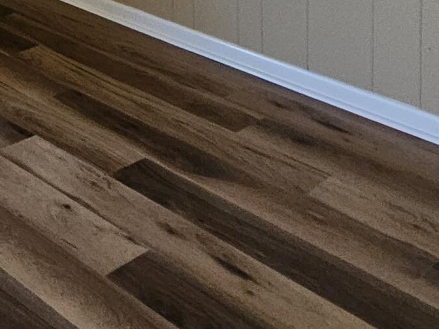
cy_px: -285
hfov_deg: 27.9
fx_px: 736
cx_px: -124
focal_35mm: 58
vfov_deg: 18.7
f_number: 2.2
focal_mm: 2.2
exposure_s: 1/30
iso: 320
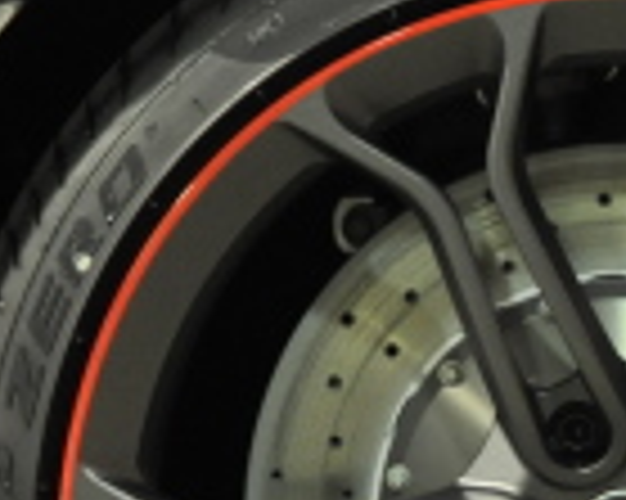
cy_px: 493
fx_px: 3296
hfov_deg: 10.7
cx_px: 653
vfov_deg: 8.6
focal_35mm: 178
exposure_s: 1/8
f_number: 4.2
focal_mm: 30
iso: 1250
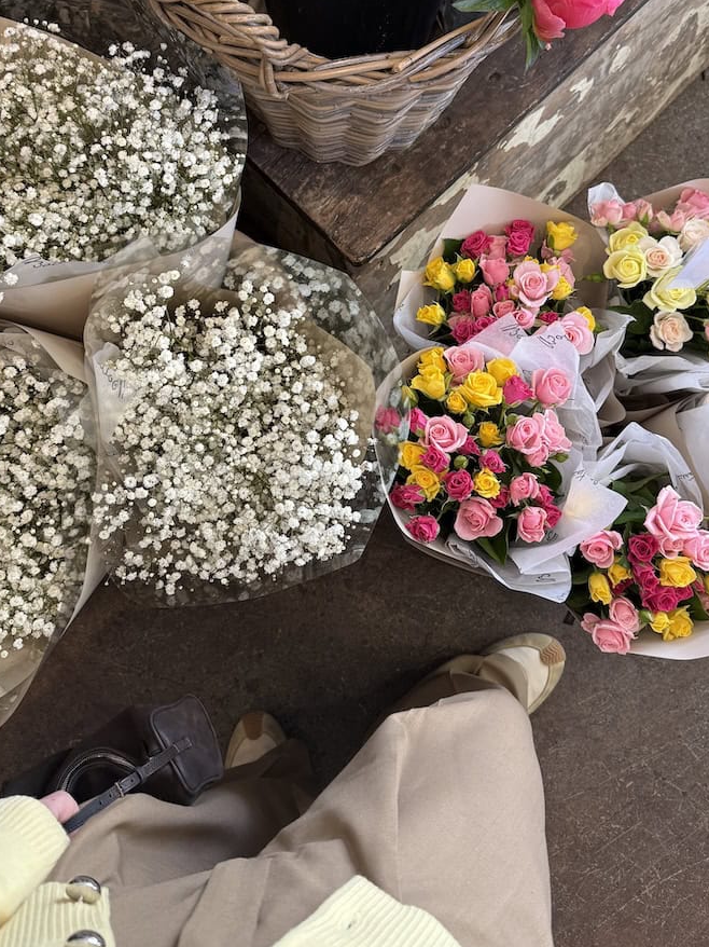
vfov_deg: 52.1
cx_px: 316
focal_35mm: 35
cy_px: 352
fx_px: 956
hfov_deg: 40.6
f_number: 1.8
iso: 200
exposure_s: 1/100
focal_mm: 6.8
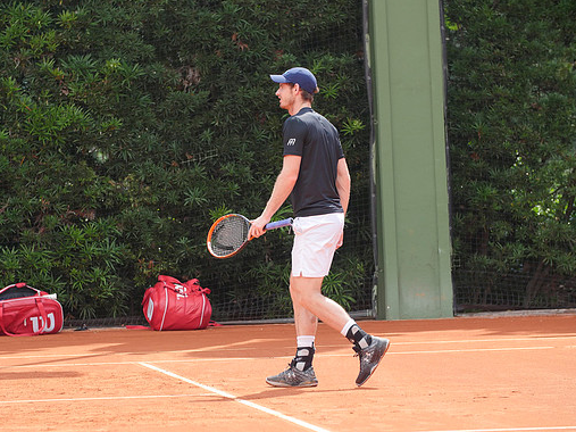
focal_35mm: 293
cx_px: 259
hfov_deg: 6.8
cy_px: 234
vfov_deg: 5.1
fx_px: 4874
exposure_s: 1/1600
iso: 400
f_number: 3.2
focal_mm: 128
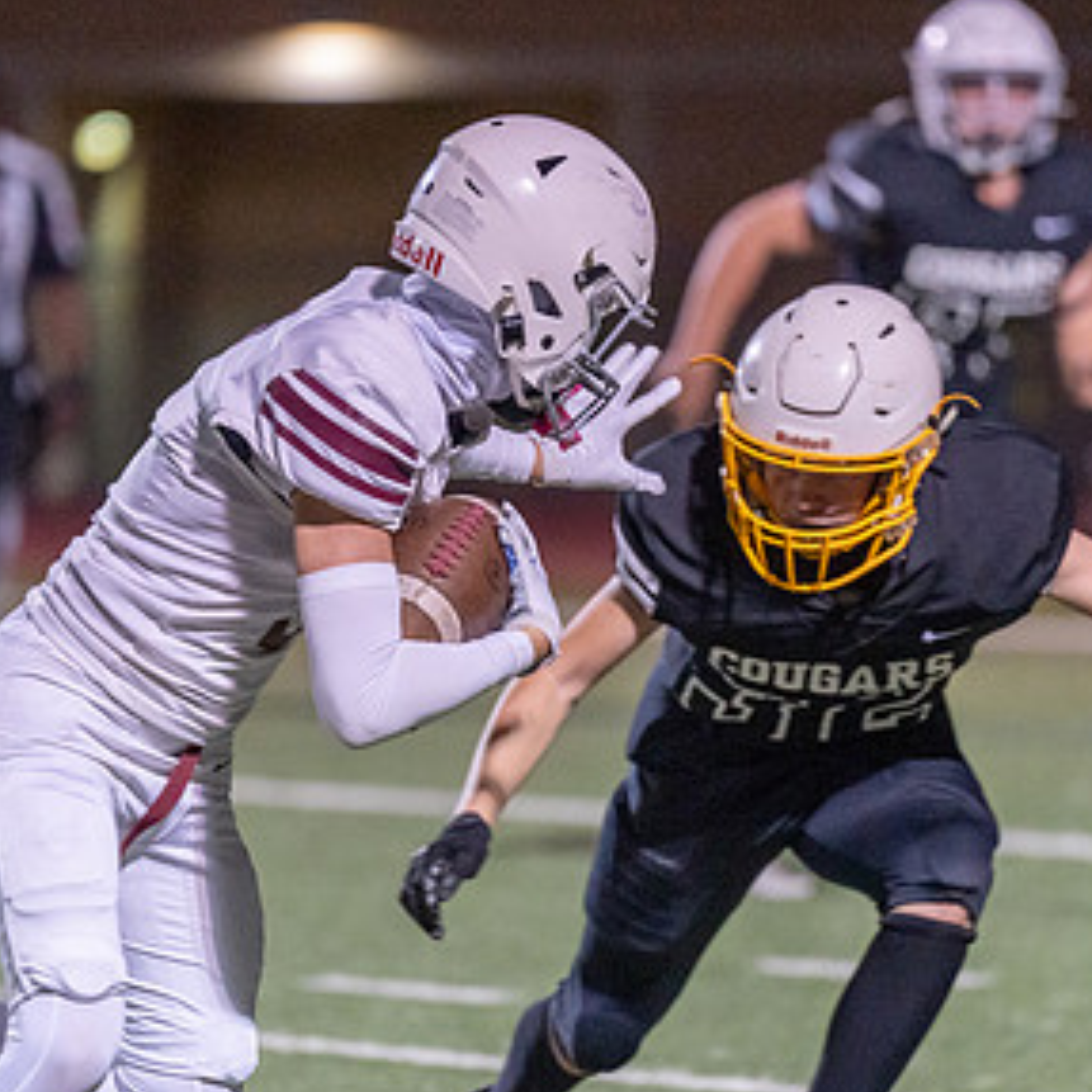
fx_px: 14919
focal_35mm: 418
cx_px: 537
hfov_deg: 4.2
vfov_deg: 4.2
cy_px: 599
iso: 2000
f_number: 2.8
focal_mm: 200
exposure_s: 1/1000
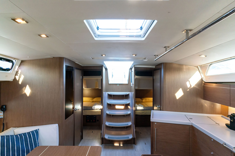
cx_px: 118
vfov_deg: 62.0
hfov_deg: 84.0
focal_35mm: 20
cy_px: 78
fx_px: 131
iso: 2500
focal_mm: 20
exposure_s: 1/125
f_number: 7.1
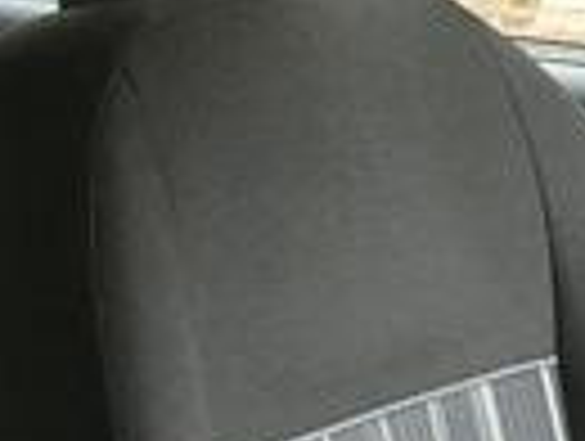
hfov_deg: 13.3
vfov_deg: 11.9
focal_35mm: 115
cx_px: -770
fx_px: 1947
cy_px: 808
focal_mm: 6.3
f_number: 1.7
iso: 800
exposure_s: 1/60
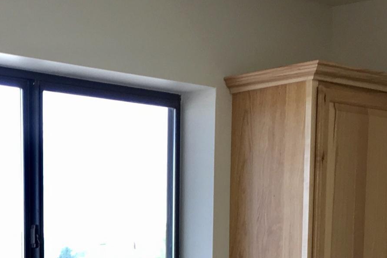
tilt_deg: -7.9
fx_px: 1096
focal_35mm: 102
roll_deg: +2.5
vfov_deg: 12.5
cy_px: 432
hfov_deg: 19.2
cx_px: -45
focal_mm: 4.15
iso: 32
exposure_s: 1/60
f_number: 2.2
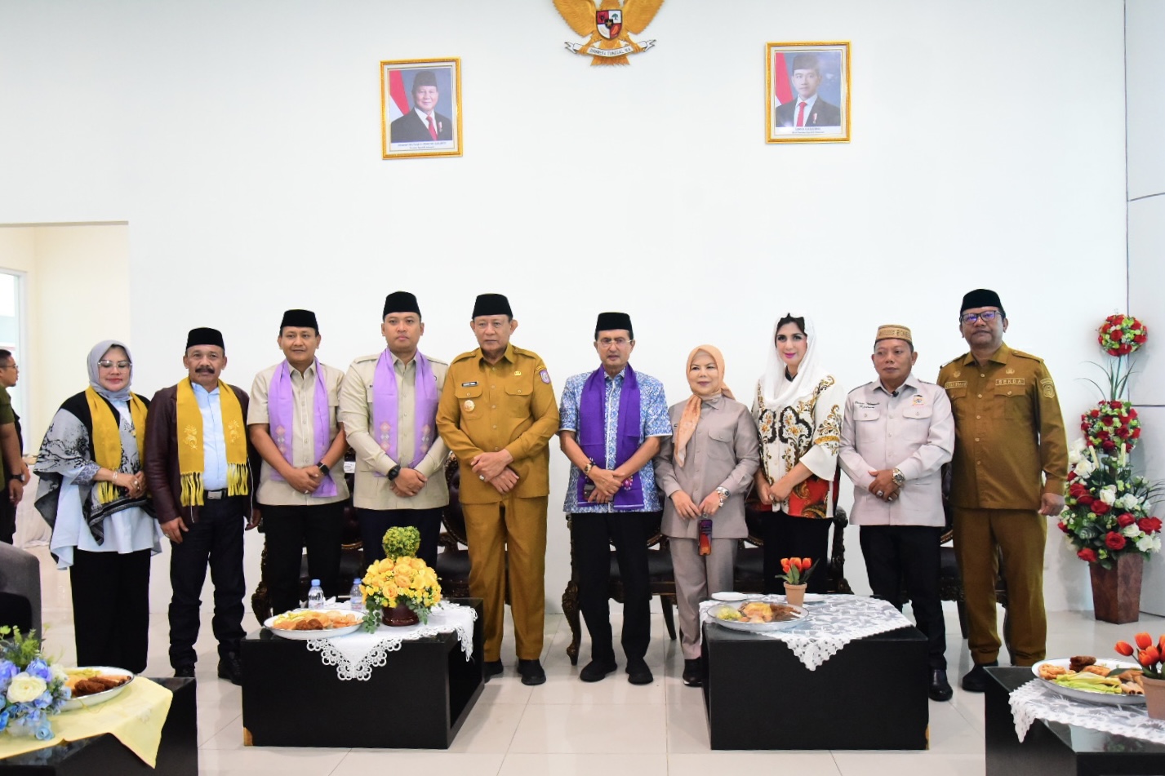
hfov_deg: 65.5
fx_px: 906
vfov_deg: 46.4
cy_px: 388
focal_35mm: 28
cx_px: 582
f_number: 4.5
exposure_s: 1/160
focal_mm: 28
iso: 8000
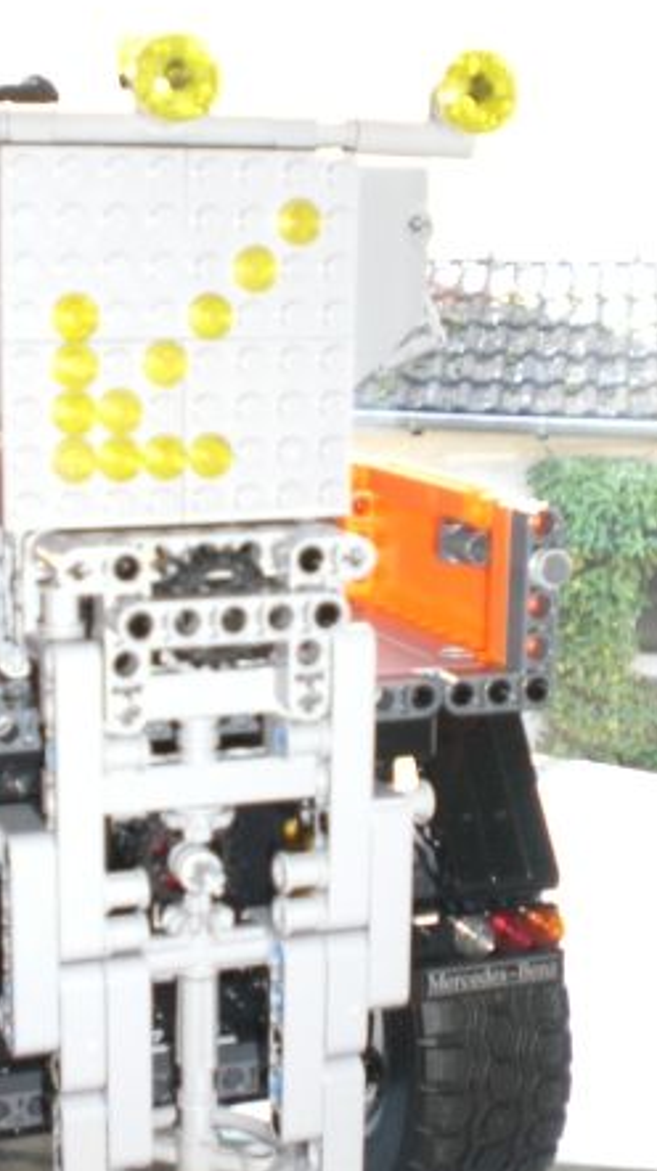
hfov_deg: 19.9
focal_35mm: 60
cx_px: 209
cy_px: 686
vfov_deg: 34.8
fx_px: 1862
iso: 200
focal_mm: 6.3
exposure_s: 1/60
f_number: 3.1
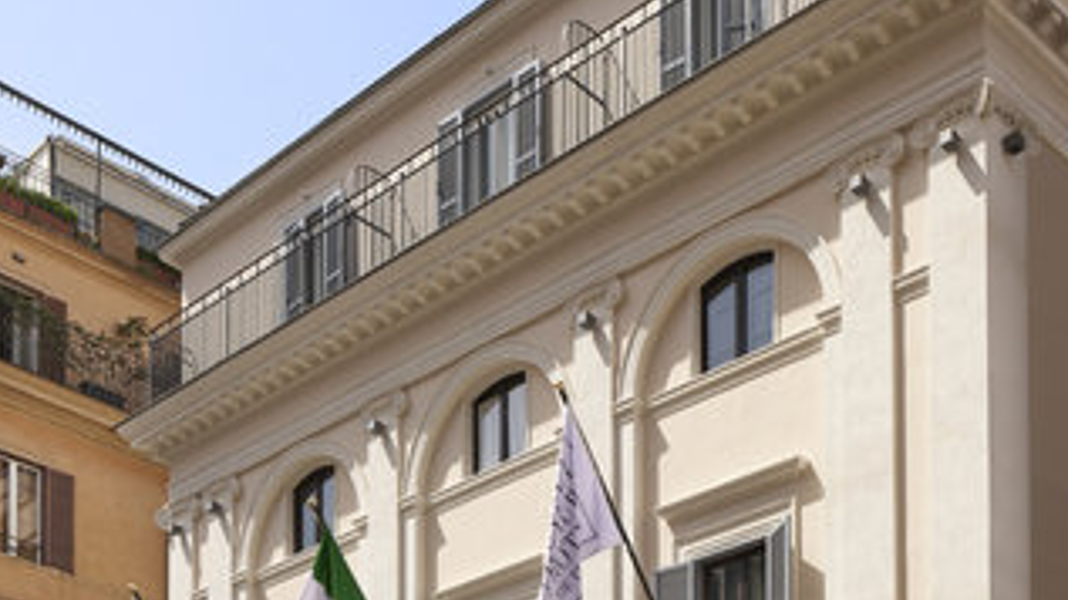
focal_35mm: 46
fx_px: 1302
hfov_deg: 44.6
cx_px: 536
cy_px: 718
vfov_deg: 23.7
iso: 200
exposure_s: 1/100
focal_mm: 29
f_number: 14
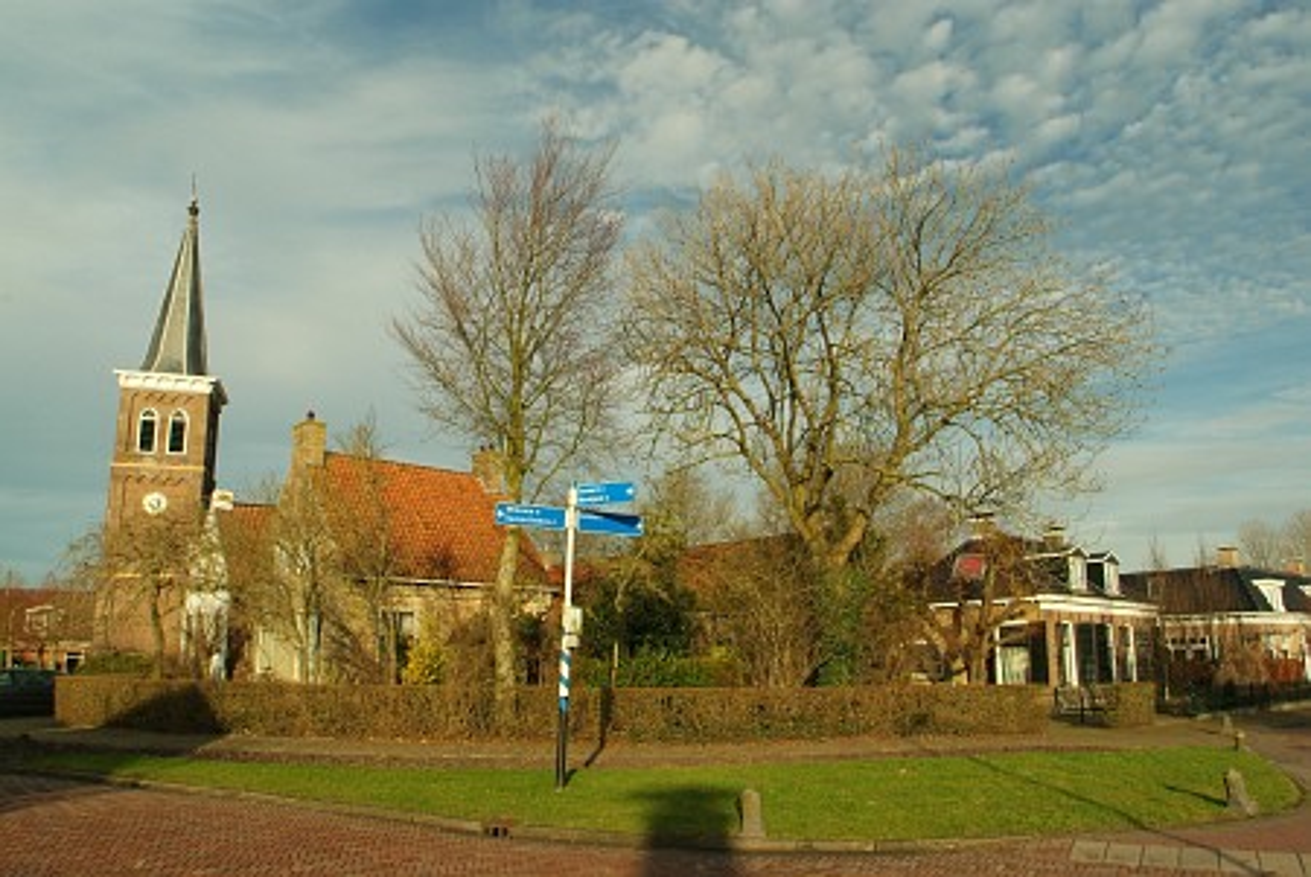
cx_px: 656
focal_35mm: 21
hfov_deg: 81.1
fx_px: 765
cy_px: 438
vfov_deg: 59.6
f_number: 6.7
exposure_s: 1/1000
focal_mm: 14
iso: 400
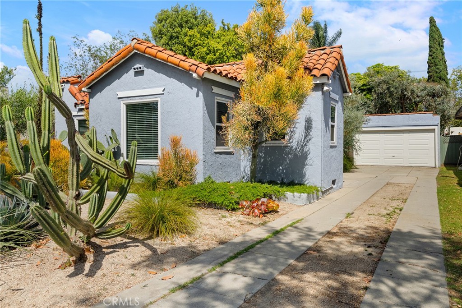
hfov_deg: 67.4
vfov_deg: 47.9
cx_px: 231
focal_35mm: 27
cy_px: 154
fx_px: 347
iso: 320
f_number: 9
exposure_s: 1/800
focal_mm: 27
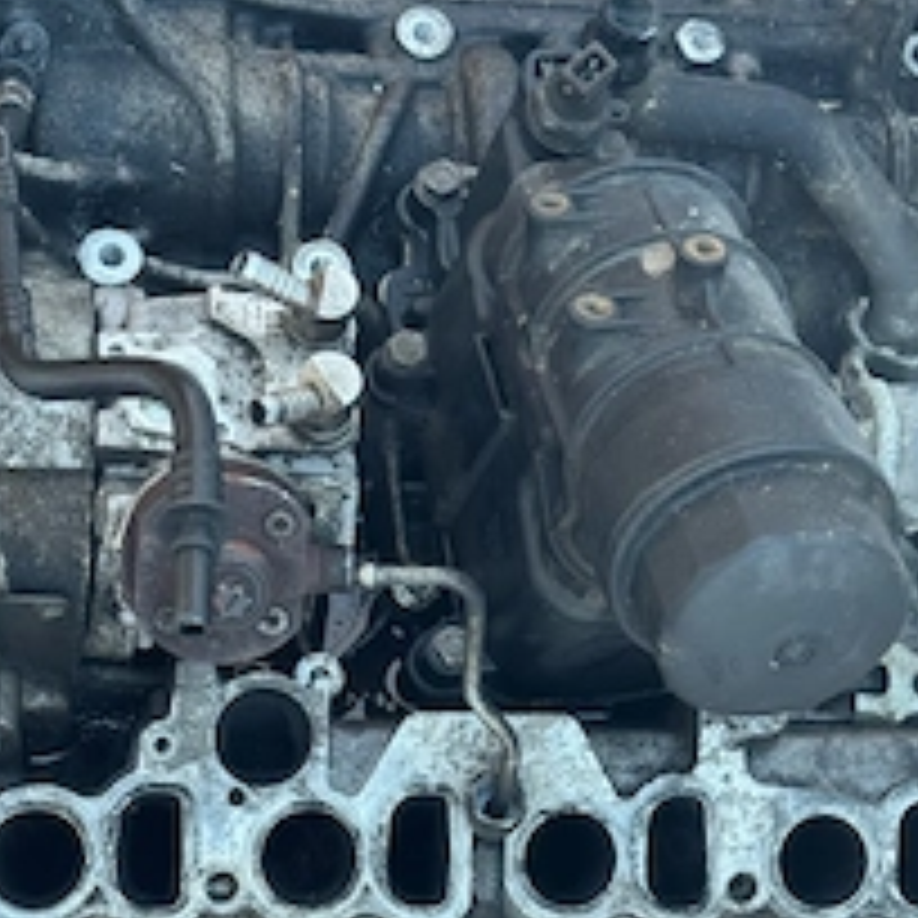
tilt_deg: -56.6
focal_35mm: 83
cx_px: 468
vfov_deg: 20.9
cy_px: 513
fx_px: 2490
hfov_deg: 20.9
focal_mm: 6.76
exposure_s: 1/86
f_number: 1.78
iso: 100
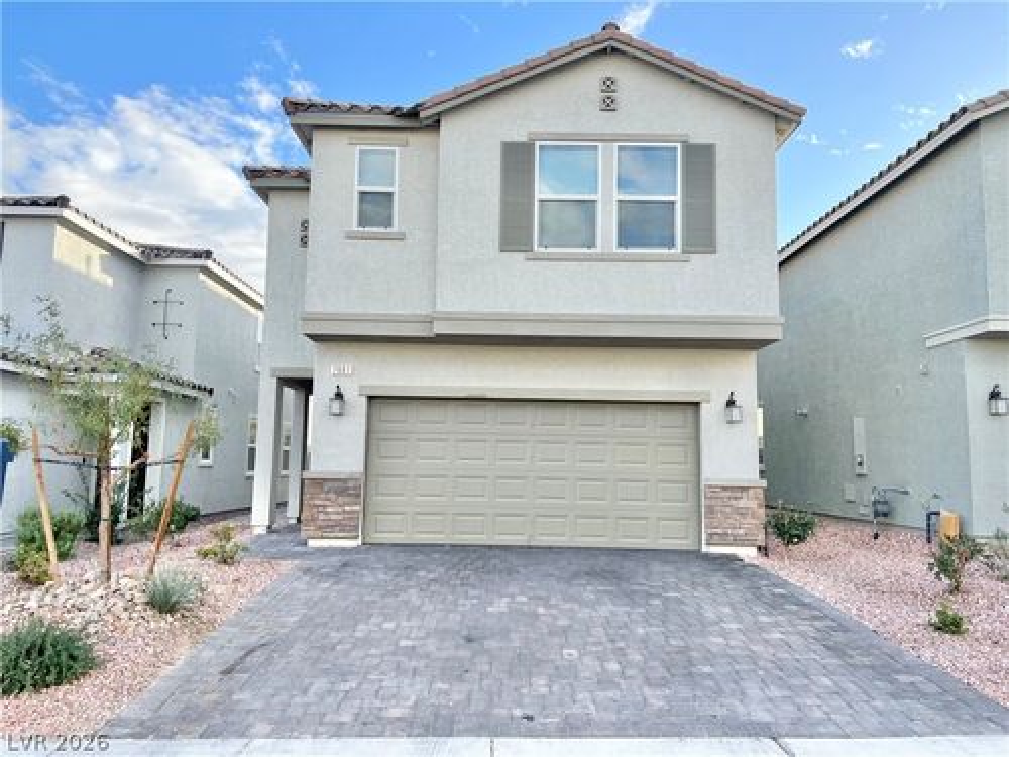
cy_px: 378
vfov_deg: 53.1
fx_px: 758
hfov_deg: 67.3
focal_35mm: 26
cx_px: 504
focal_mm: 5.7
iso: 50
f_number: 1.5
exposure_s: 1/1553
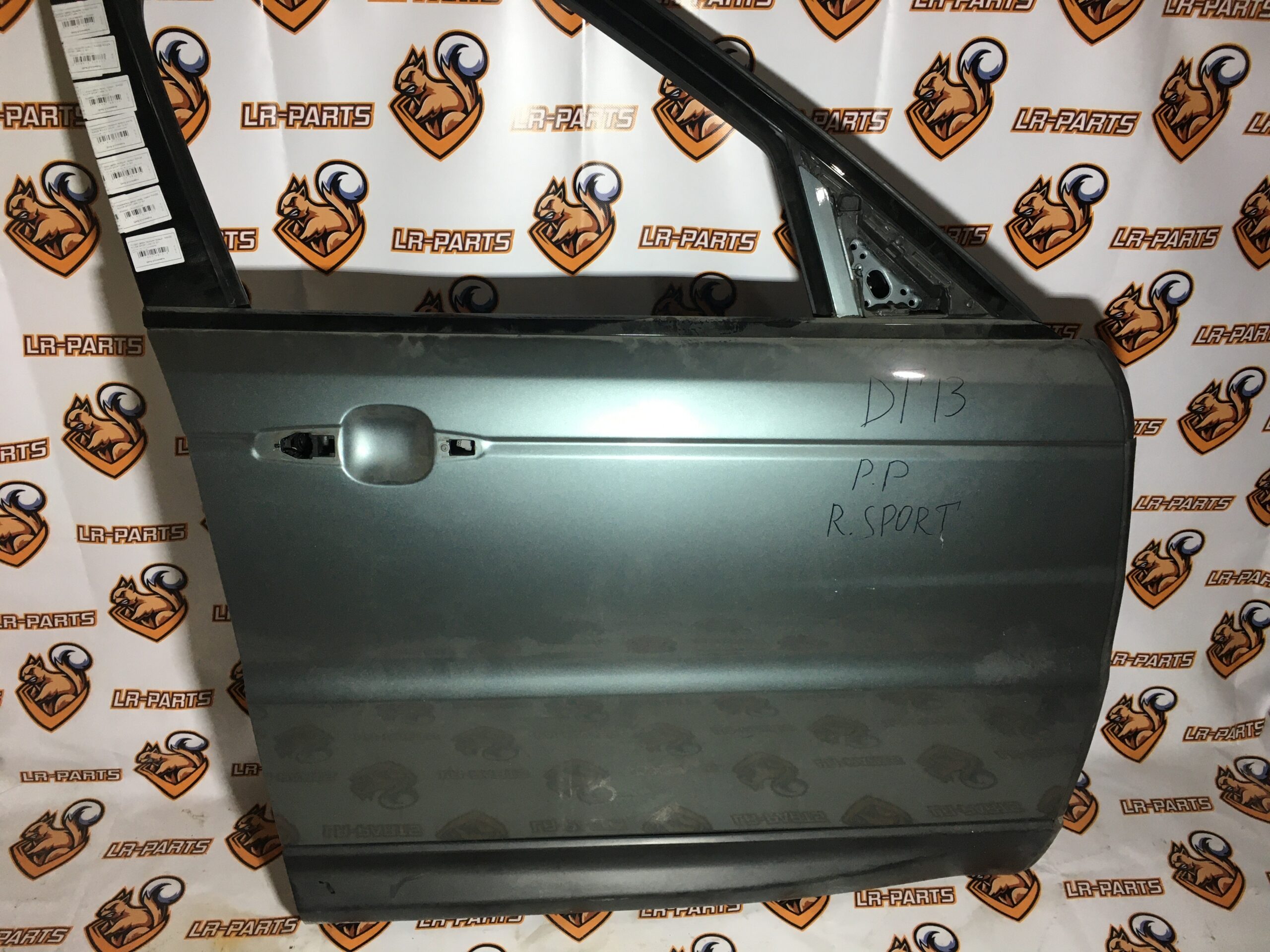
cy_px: 476
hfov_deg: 61.7
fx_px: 1064
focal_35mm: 29
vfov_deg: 48.2
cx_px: 635
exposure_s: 1/33
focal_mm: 4.15
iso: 40
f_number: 2.2
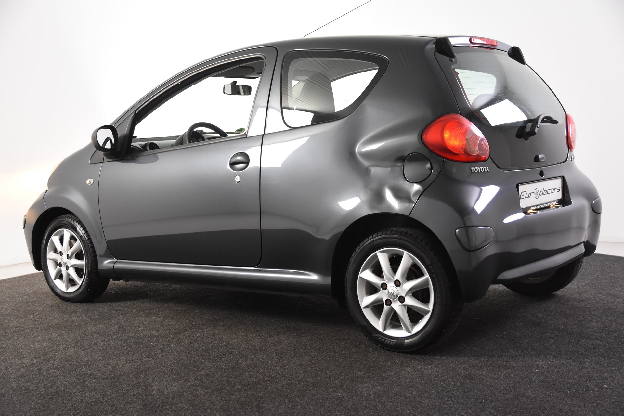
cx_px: 312
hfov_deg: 42.3
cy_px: 208
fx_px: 806
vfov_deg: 28.9
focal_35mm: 46
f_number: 4.5
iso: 1600
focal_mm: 31
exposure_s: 1/80
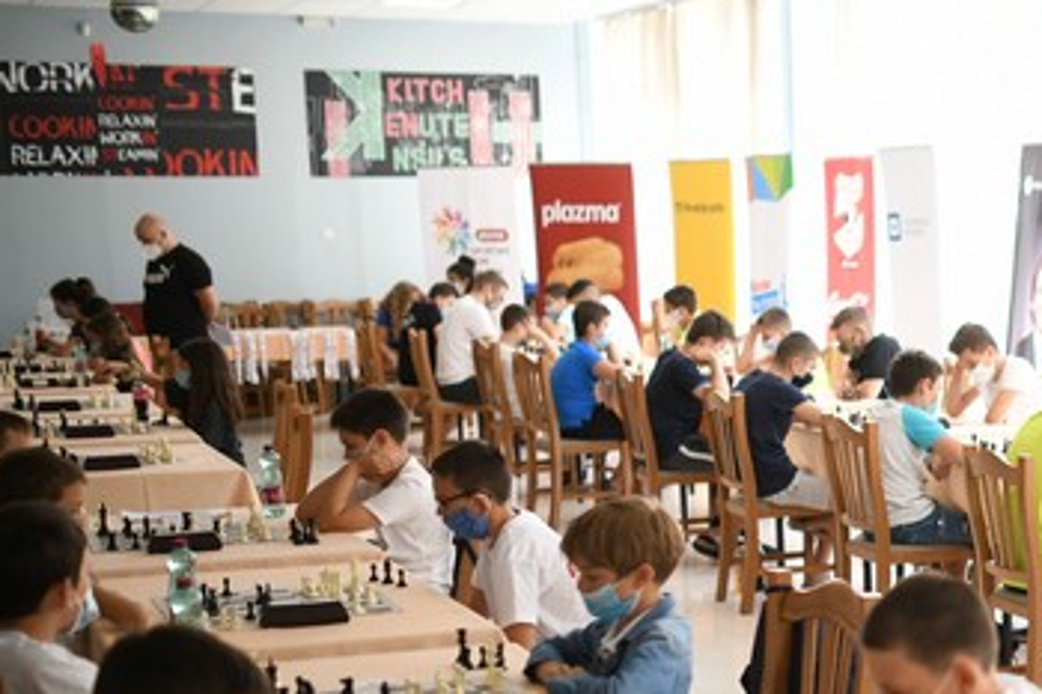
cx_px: 1206
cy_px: 612
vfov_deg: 16.4
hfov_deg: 23.0
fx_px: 2372
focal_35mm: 82
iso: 800
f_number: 1.4
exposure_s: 1/1000
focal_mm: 35
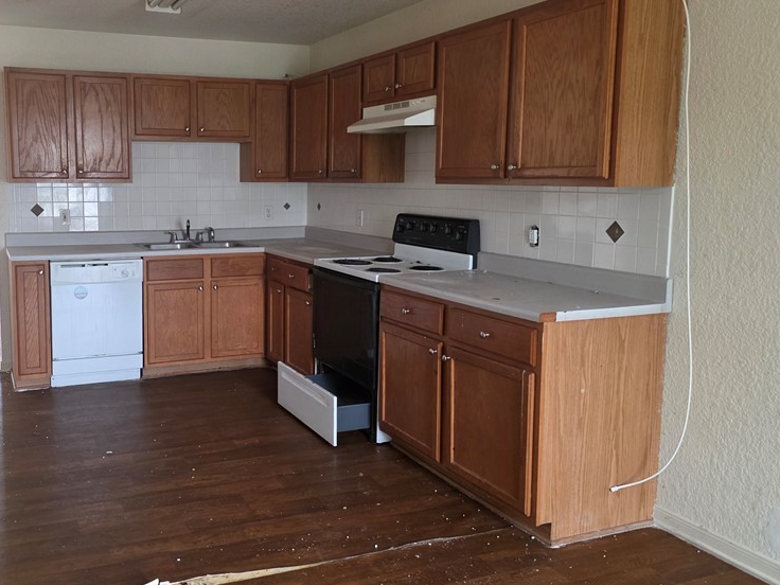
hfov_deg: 55.3
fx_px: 721
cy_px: 262
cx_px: 244
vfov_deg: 44.1
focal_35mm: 32
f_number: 1.7
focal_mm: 6.3
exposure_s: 1/120
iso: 320
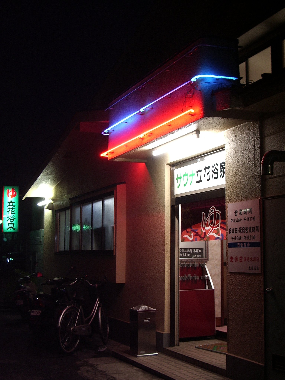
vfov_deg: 38.9
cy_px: 190
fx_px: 538
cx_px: 142
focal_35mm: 49
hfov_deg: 29.7
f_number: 3.1
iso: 100
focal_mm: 8.2
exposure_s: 1/5
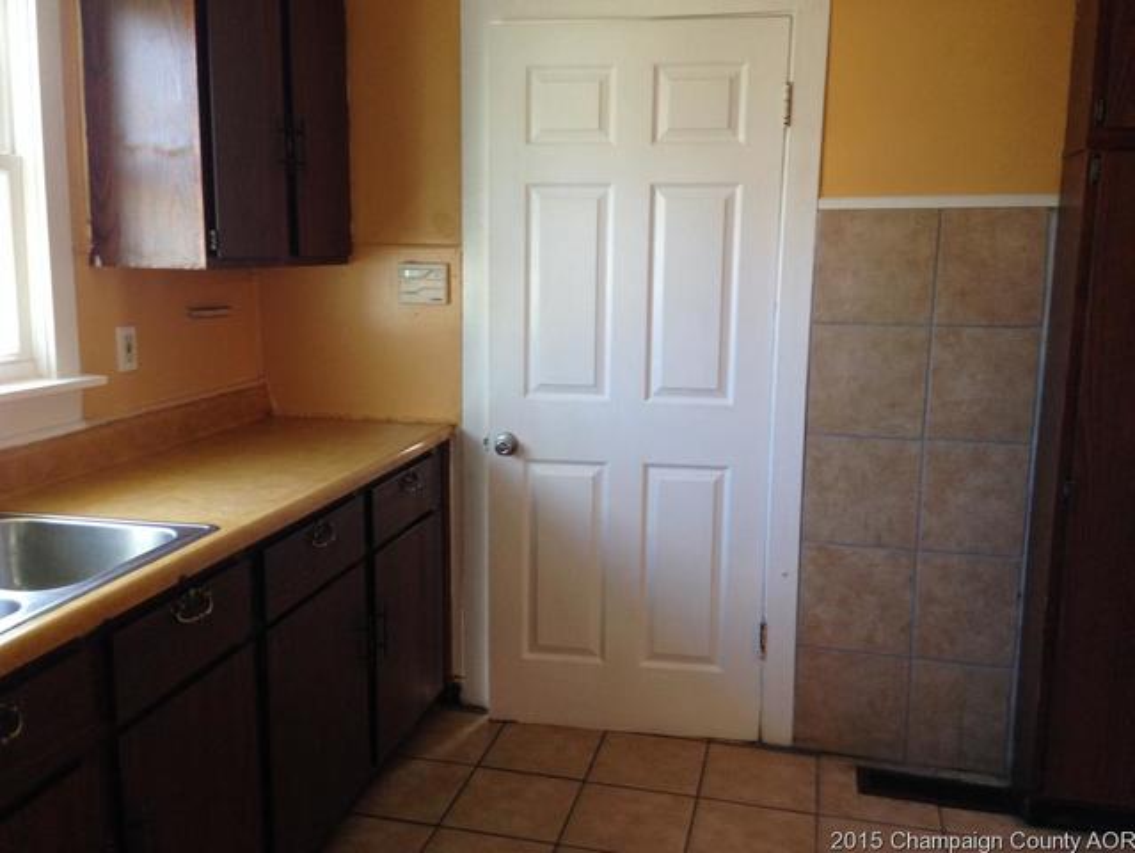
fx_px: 1083
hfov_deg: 55.3
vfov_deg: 43.0
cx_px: 568
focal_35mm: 33
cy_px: 426
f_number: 2.4
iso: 125
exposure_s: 1/20
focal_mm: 4.12
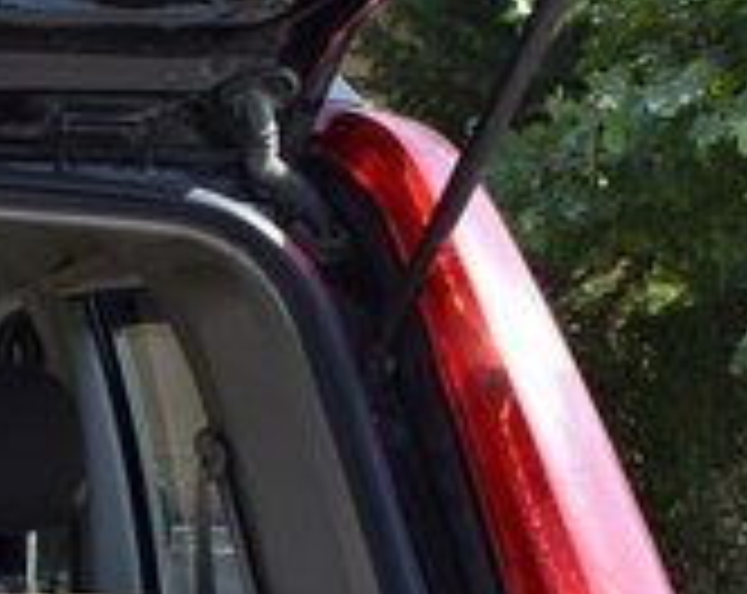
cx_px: -198
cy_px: 801
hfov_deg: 17.9
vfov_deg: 14.5
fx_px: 2228
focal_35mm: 101
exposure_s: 1/250
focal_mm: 18
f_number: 8
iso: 200
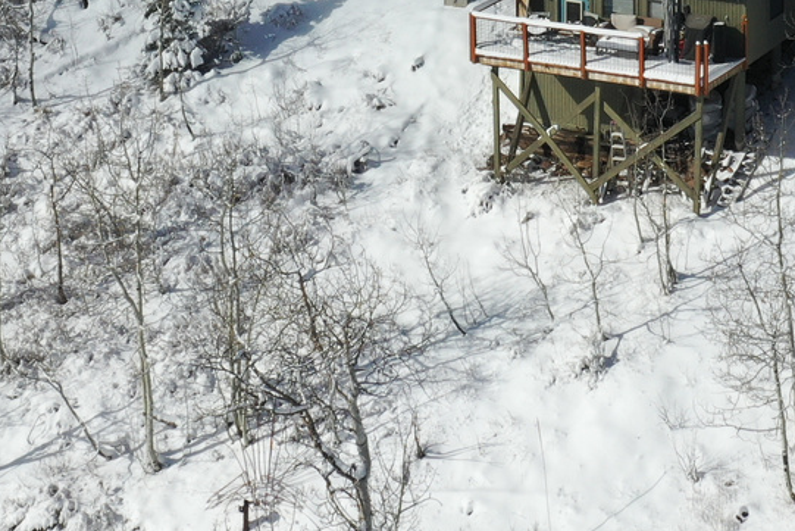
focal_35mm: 106
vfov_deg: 12.0
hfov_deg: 19.1
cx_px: 655
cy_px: -379
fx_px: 2341
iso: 100
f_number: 7.1
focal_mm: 10.26
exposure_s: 1/640
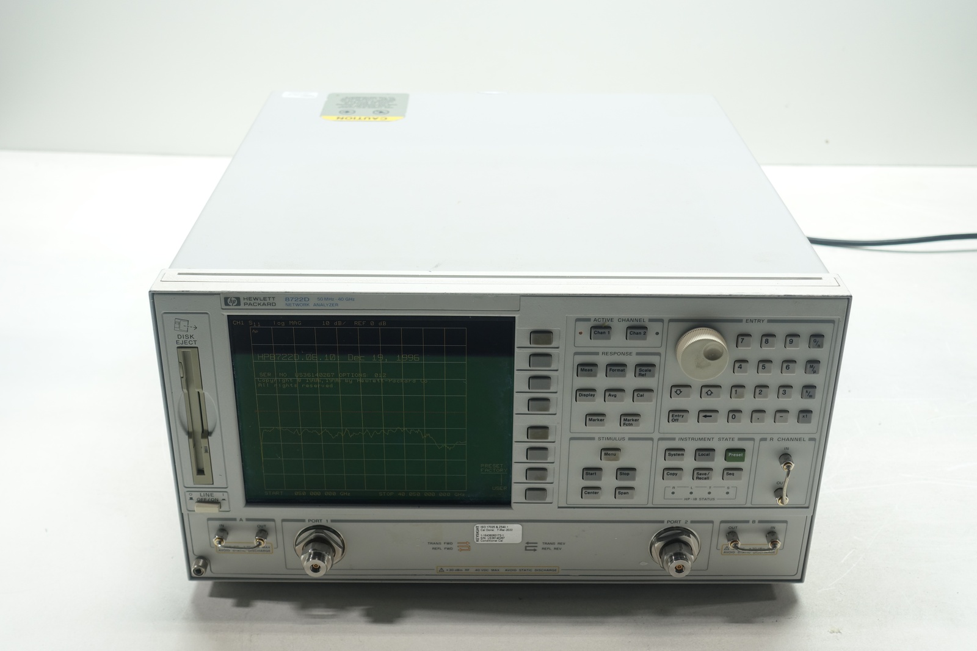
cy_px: 326
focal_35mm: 45
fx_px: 1221
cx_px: 488
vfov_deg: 29.9
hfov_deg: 43.6
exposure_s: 1/50
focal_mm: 16.62
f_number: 2.8
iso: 125
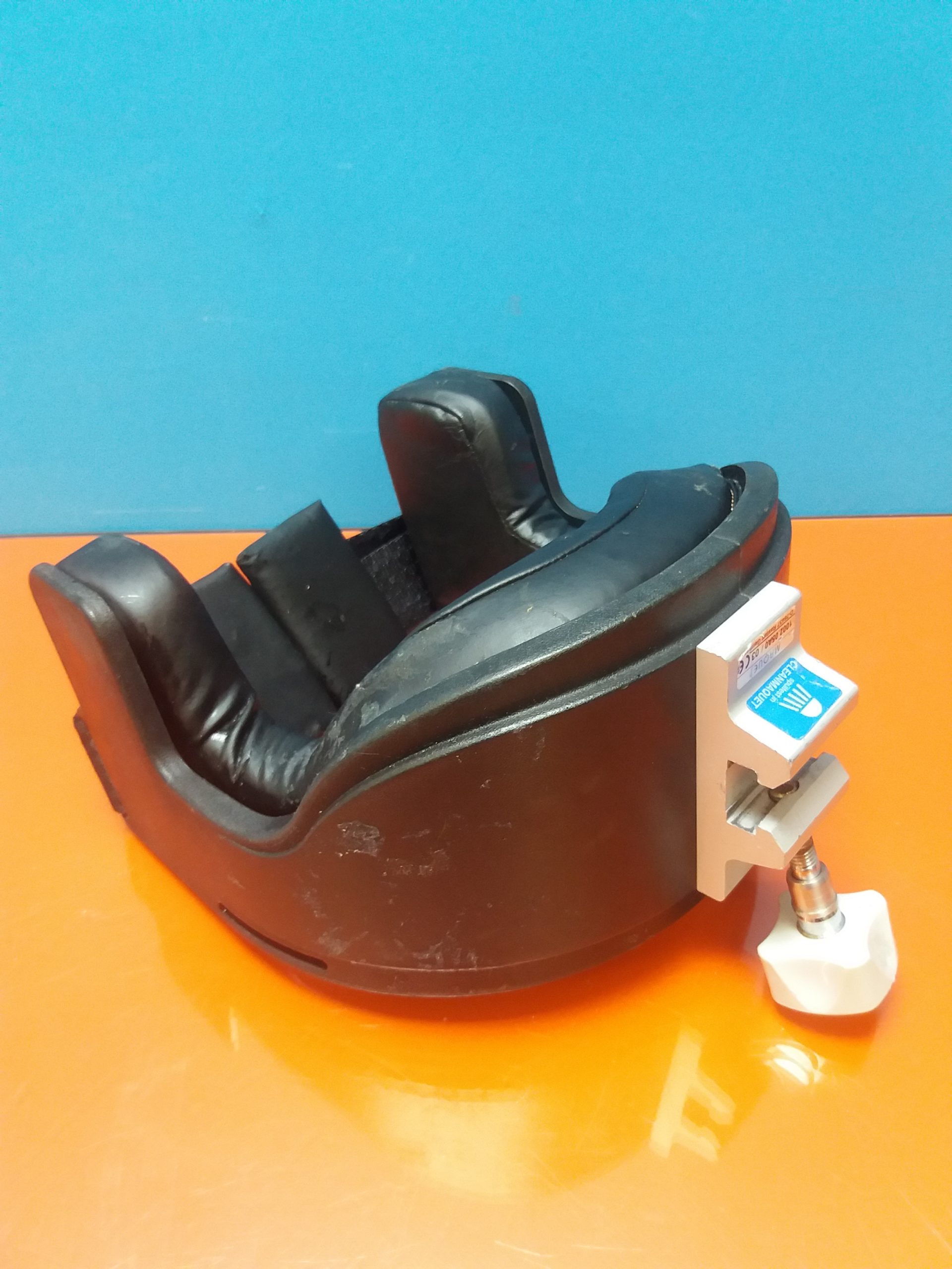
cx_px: 476
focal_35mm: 28
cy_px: 634
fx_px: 1027
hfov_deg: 49.7
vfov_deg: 63.4
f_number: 1.9
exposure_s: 1/17
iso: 250
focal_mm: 3.7
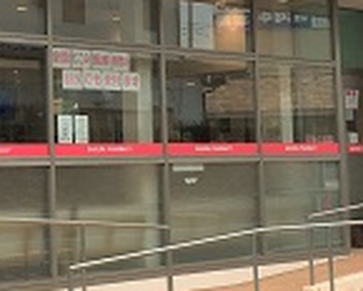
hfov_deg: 19.7
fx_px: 1010
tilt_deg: +6.8
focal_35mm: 94
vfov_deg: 16.1
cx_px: -15
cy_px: 20
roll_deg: -0.7
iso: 25
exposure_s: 1/635
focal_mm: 4.15
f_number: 2.2
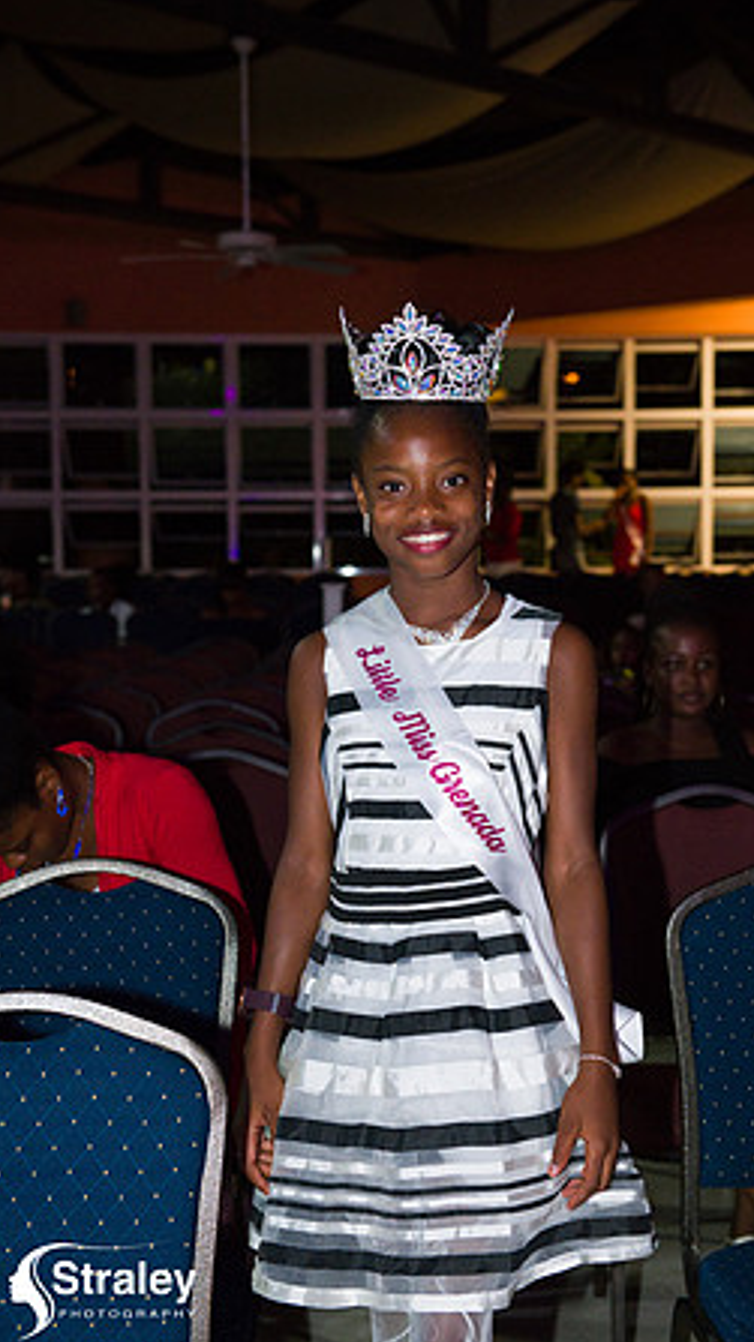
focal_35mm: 58
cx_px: 439
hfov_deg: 20.7
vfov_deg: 36.0
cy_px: 673
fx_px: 2064
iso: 4000
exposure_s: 1/160
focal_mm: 55
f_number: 5
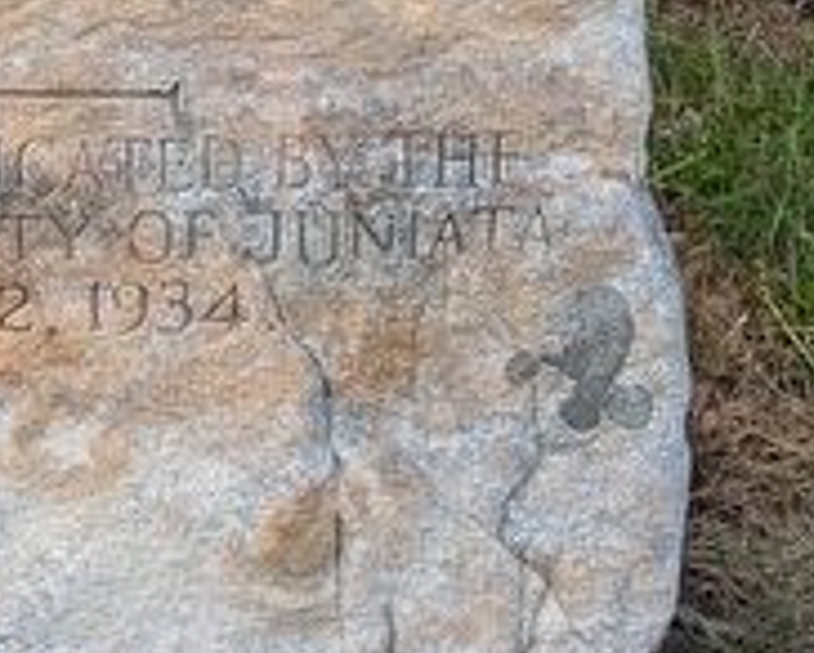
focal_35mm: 103
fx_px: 2484
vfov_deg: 13.0
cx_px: -4
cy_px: -651
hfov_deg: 18.1
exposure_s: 1/336
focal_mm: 6.9
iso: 11
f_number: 1.68
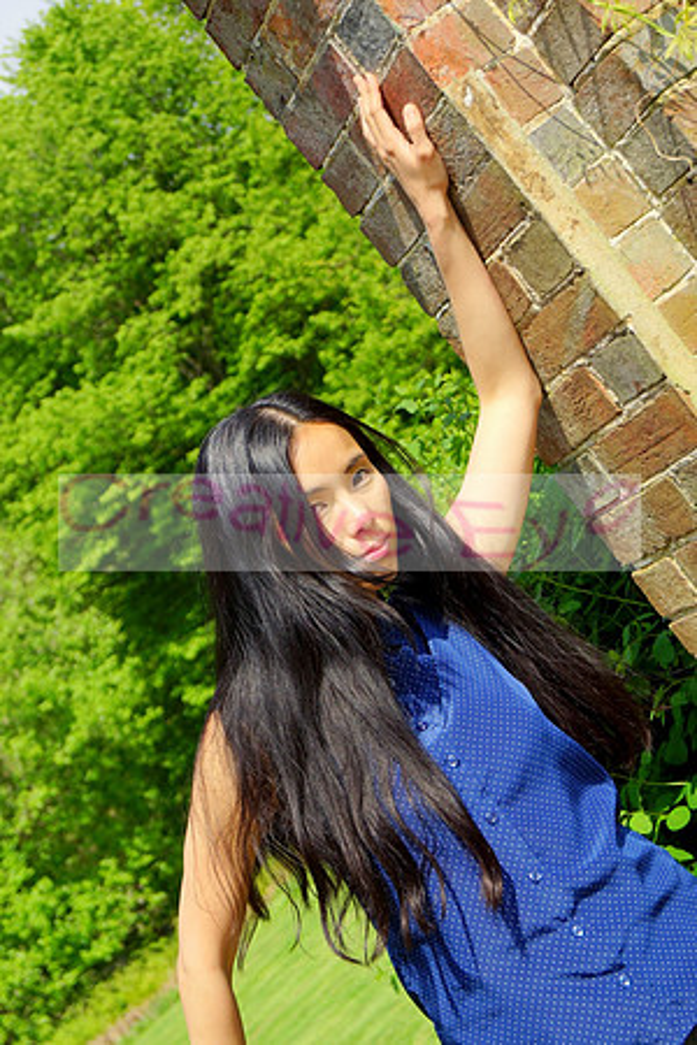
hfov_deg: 20.2
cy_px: 522
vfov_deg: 29.9
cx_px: 348
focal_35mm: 68
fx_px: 1960
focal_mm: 45
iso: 250
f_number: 5.6
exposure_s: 1/1250
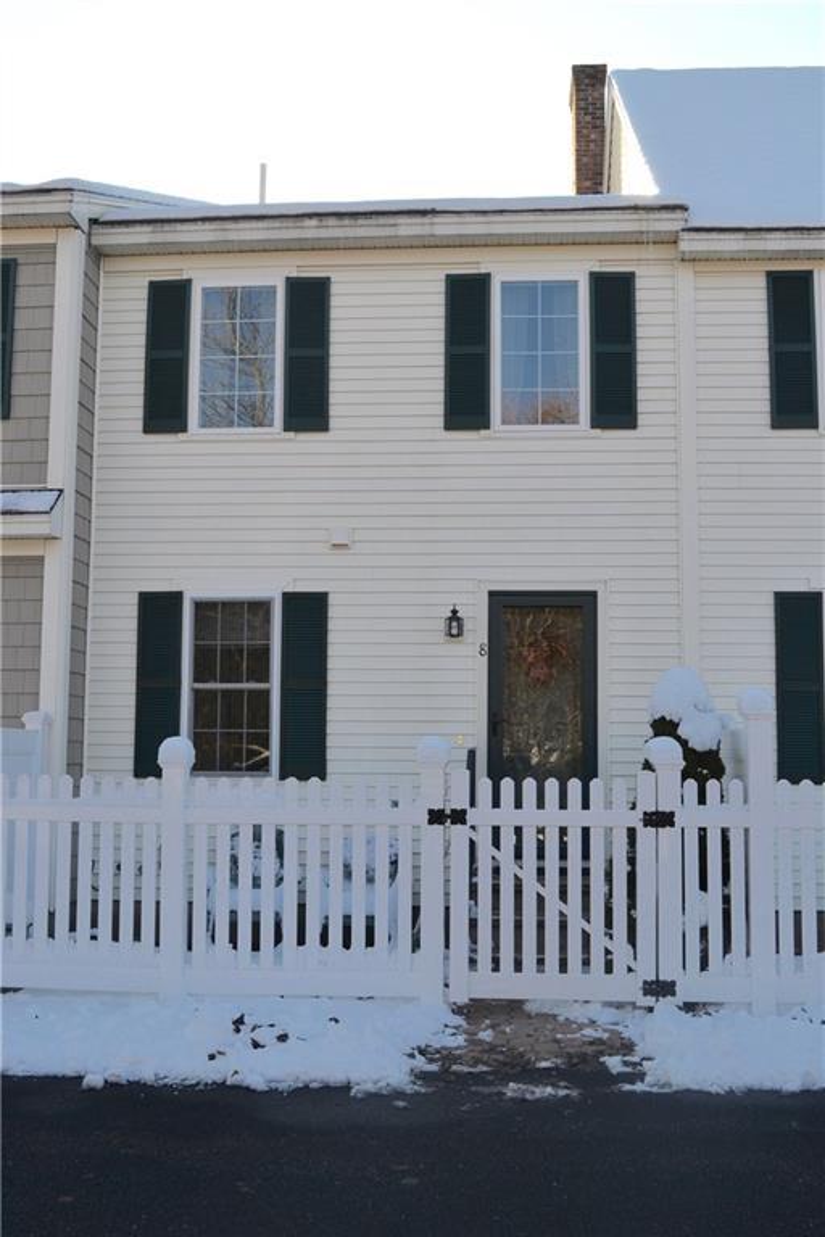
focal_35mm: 36
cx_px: 412
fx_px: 1237
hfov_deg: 36.9
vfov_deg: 53.1
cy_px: 618
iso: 100
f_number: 7.1
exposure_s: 1/200
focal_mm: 24
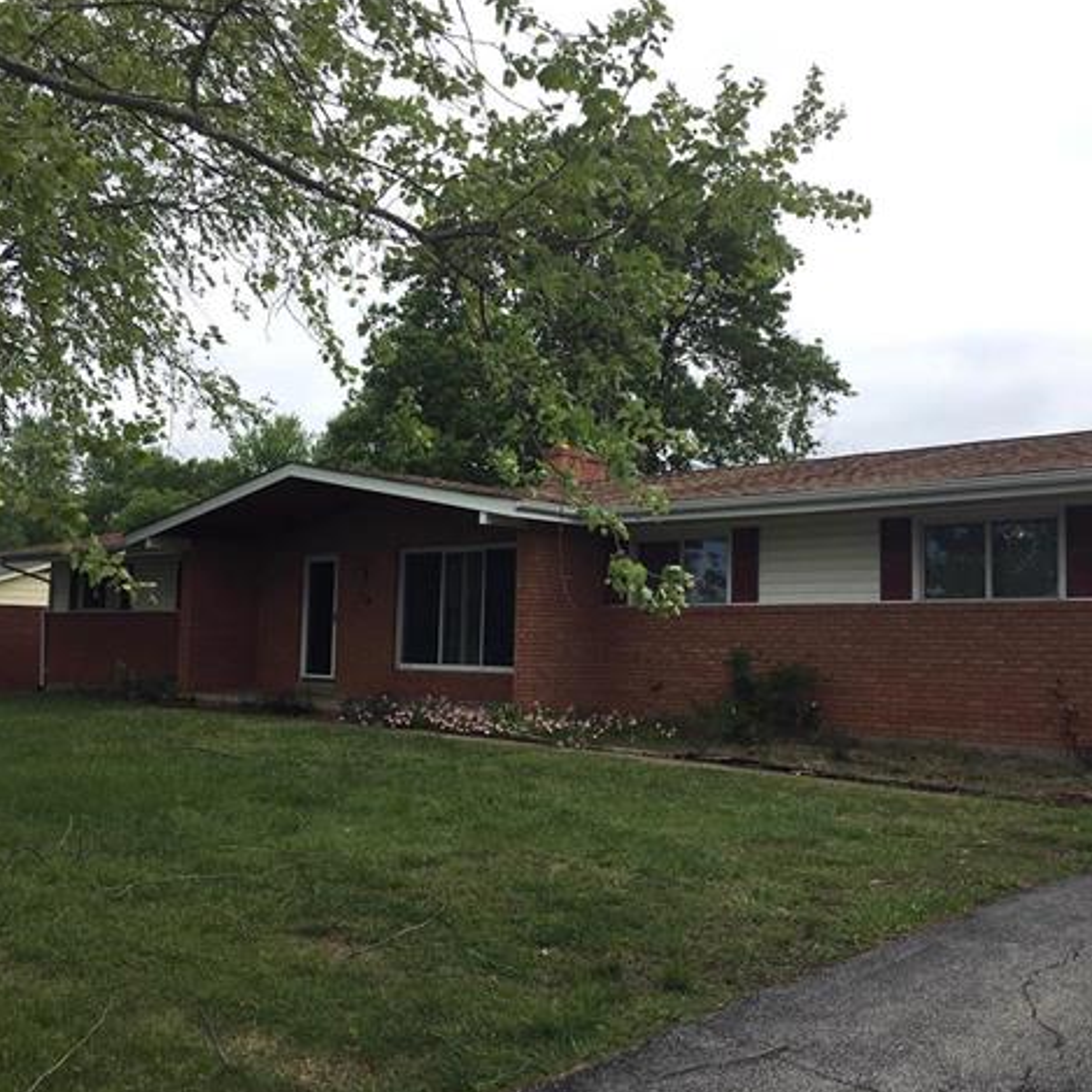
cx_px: 573
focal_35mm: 35
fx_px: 1249
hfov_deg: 47.2
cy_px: 552
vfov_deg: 47.2
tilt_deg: +6.4
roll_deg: -1.7
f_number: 2.2
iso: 25
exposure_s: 1/1202
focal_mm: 4.15
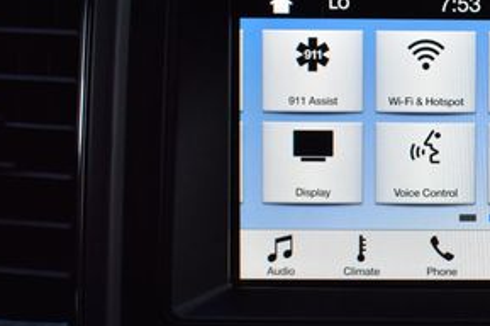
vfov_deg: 14.7
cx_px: 495
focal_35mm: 93
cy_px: 129
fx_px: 1264
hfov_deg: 21.2
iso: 400
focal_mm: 28
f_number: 6.3
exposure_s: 1/125
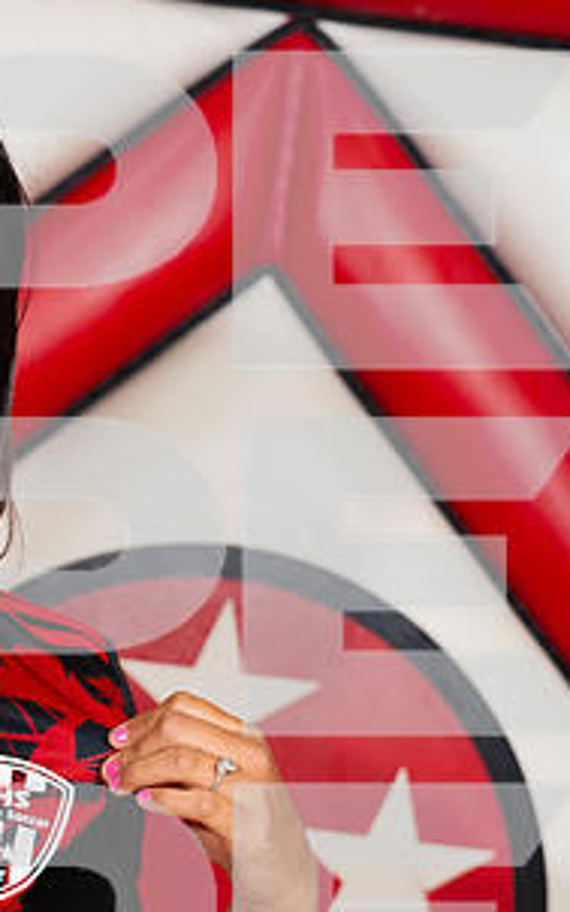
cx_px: -178
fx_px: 2185
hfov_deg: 14.2
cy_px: 578
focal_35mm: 88
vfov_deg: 23.5
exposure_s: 1/250
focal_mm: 45
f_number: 4
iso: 1000
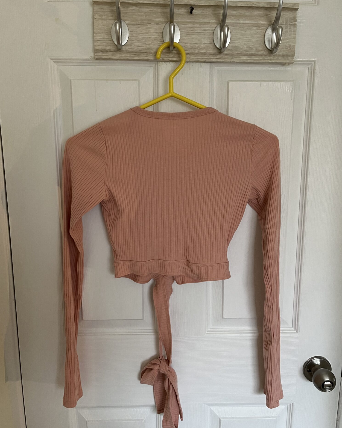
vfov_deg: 62.2
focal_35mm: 28
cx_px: 176
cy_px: 211
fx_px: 354
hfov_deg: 51.5
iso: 320
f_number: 1.6
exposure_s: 1/60
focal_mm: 5.1
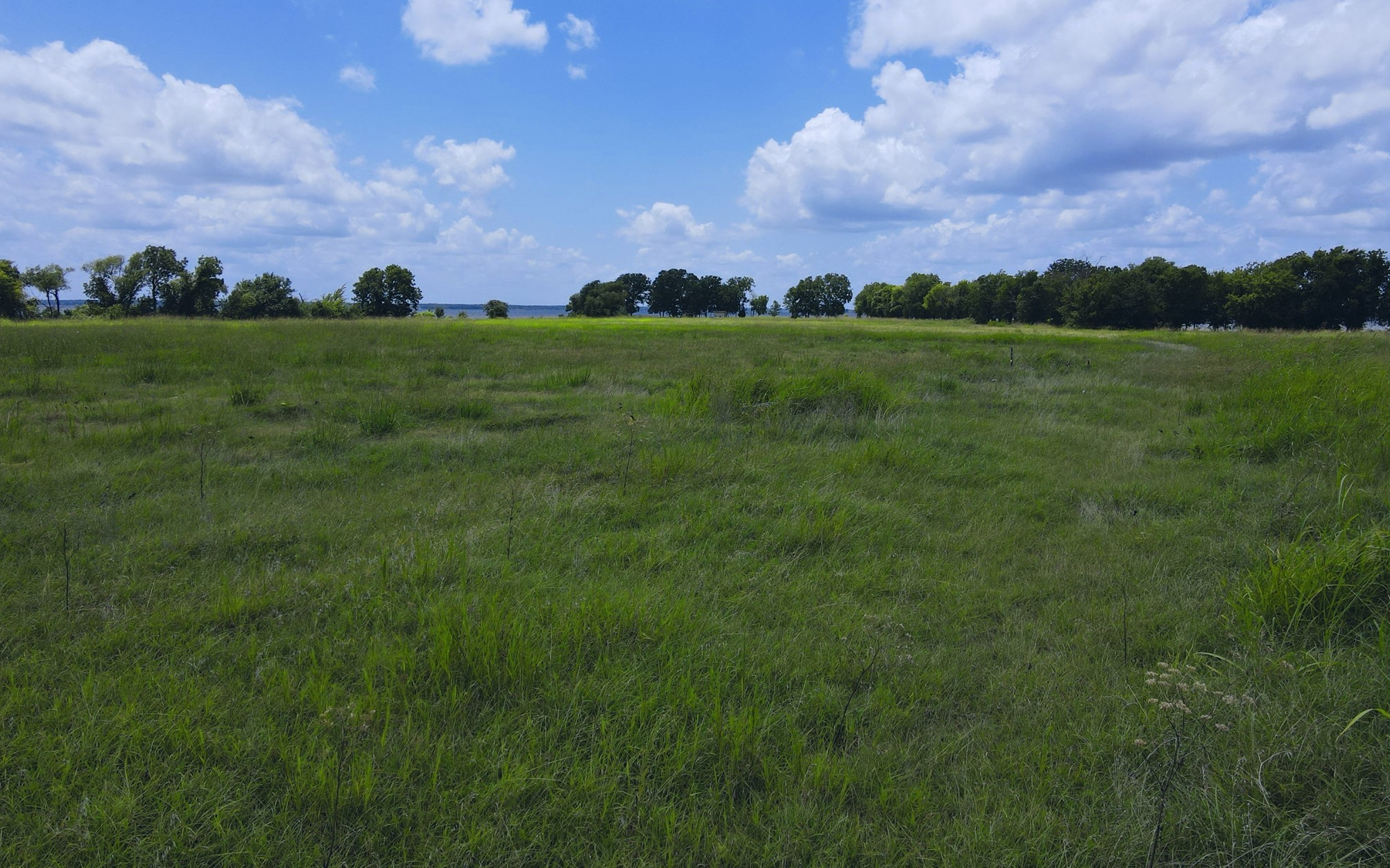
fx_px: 985
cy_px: 388
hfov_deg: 70.4
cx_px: 698
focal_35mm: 26
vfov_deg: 47.5
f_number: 2.8
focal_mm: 4.5
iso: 100
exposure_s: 1/1000
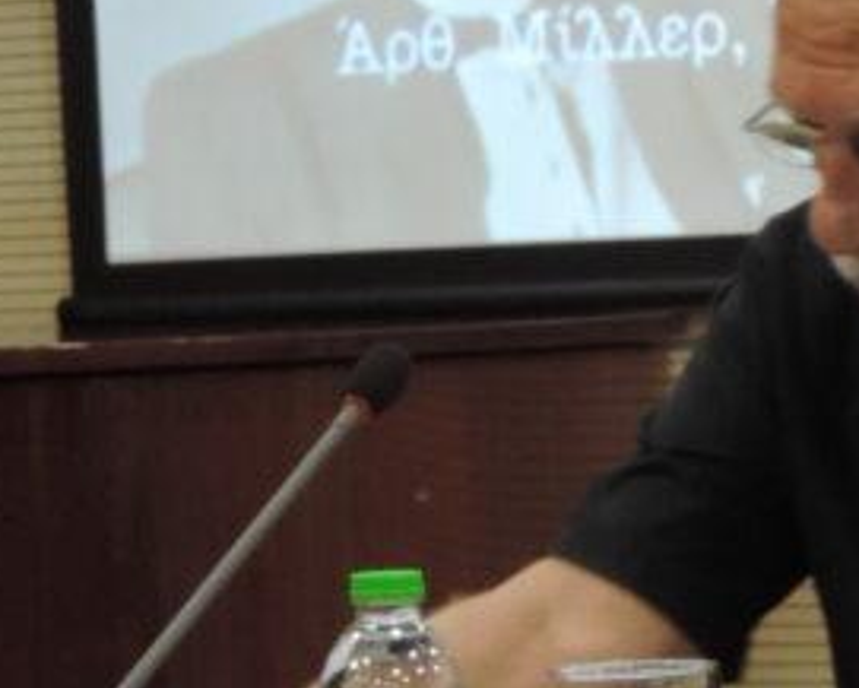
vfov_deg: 4.9
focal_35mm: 313
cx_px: 840
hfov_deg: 6.2
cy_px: 390
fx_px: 7960
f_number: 4
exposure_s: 1/25
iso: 400
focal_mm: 15.1
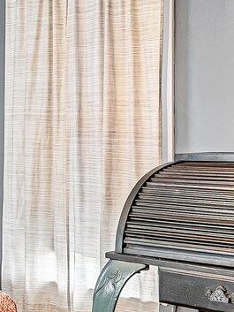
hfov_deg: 17.0
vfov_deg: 25.0
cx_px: -125
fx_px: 703
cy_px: 143
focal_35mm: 78
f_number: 4.8
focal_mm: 14
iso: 400
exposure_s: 1/6
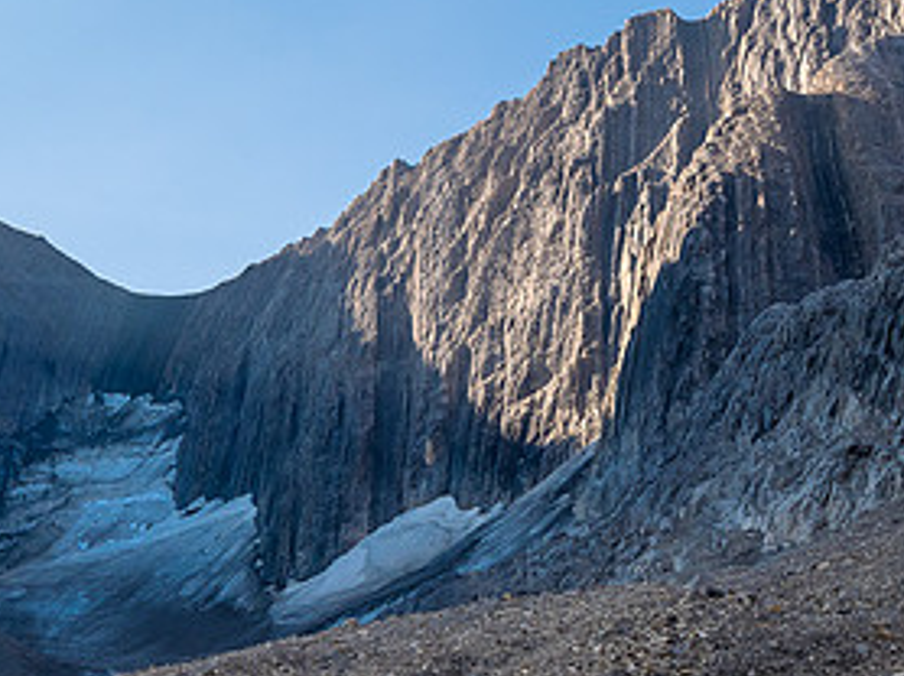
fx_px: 3053
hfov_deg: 16.8
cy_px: 528
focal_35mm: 117
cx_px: 345
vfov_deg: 12.6
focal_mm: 28
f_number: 8
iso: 200
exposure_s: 1/200
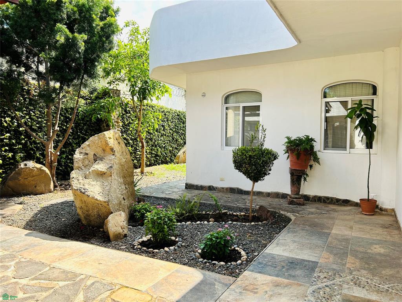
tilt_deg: -2.0
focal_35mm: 26
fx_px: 302
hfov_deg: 67.3
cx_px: 201
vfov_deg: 53.1
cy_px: 151
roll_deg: +0.3
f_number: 1.5
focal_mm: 5.7
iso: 50
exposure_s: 1/902
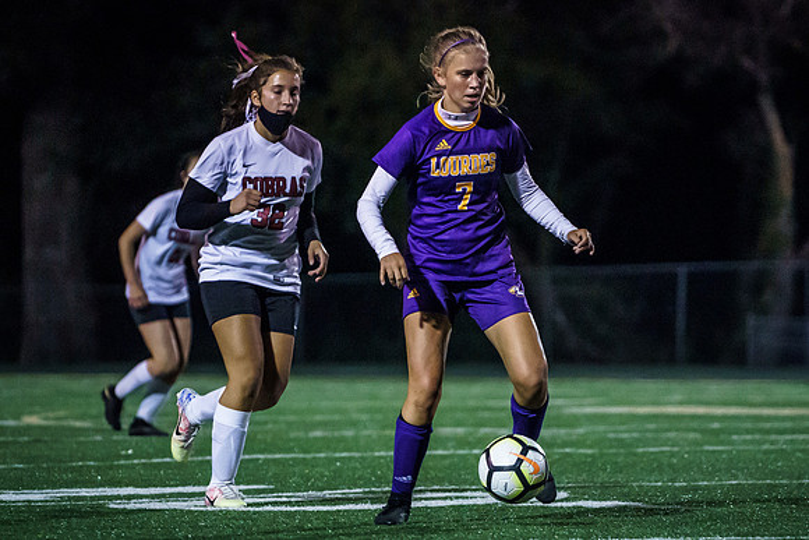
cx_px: 442
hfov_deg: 7.1
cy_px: 271
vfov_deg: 4.7
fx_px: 6533
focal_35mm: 291
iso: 16000
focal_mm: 200
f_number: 4
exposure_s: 1/800
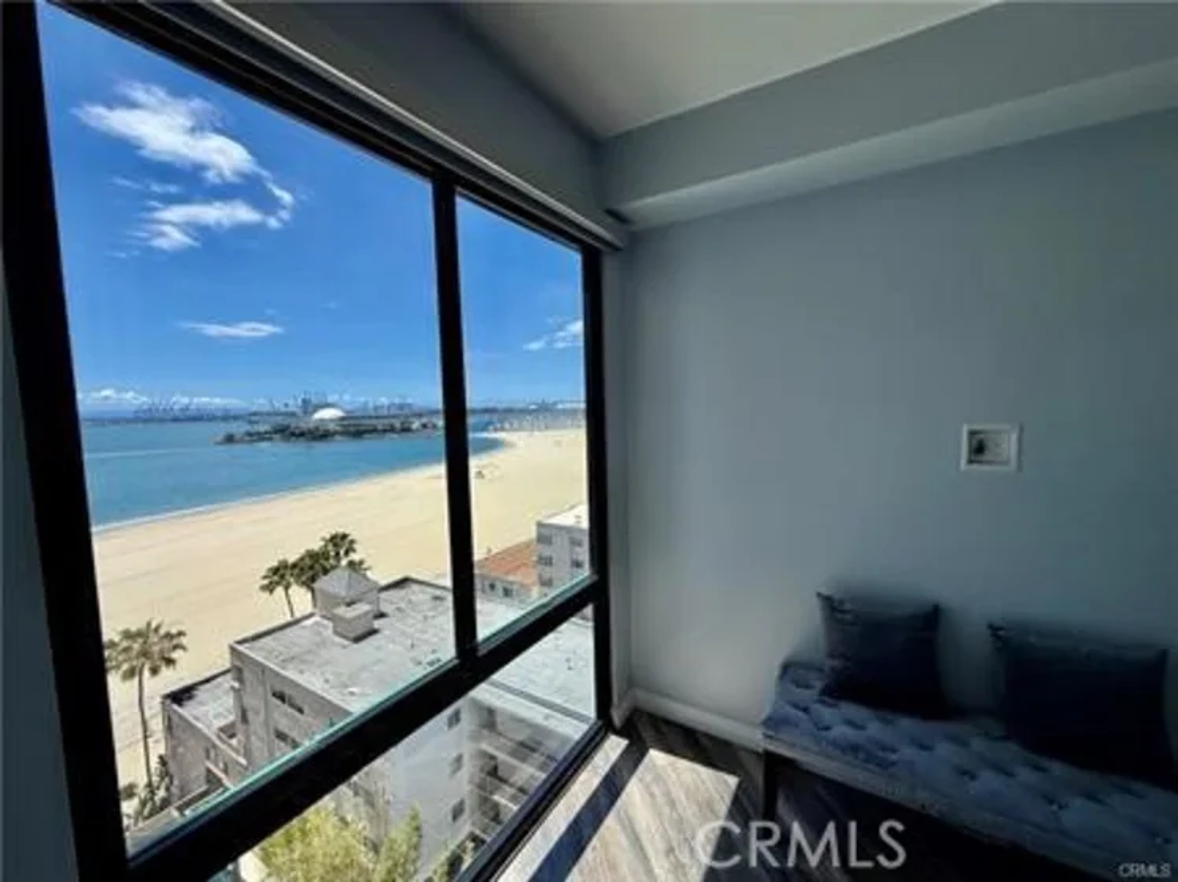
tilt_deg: -4.6
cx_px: 589
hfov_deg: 102.1
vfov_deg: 85.6
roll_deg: +1.2
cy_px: 441
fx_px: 476
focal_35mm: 14
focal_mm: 2.22
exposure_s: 1/970
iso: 50
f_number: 2.2
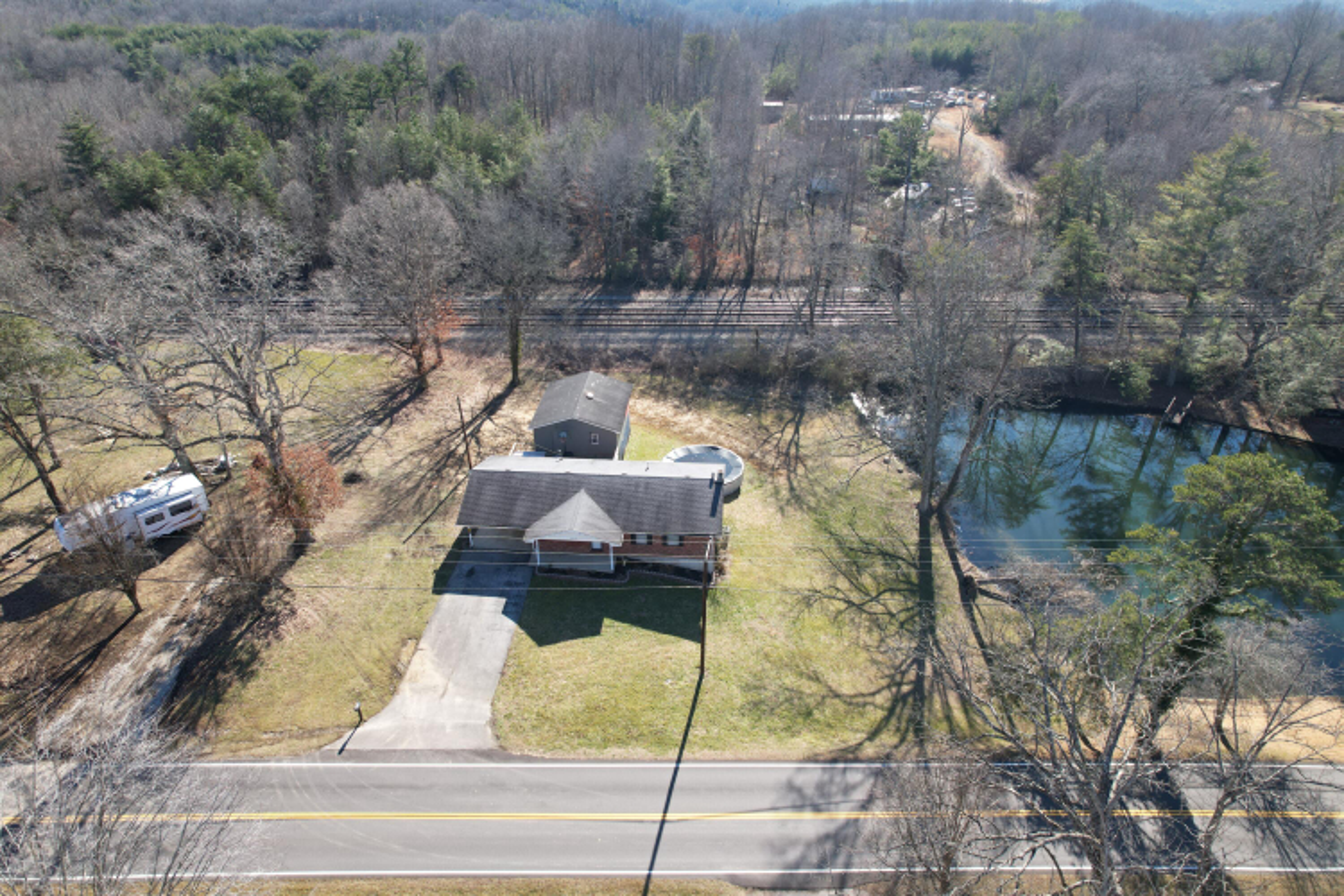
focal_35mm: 22
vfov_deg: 57.2
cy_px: 448
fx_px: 821
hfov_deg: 78.6
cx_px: 672
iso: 100
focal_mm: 8.38
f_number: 2.8
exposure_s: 1/60
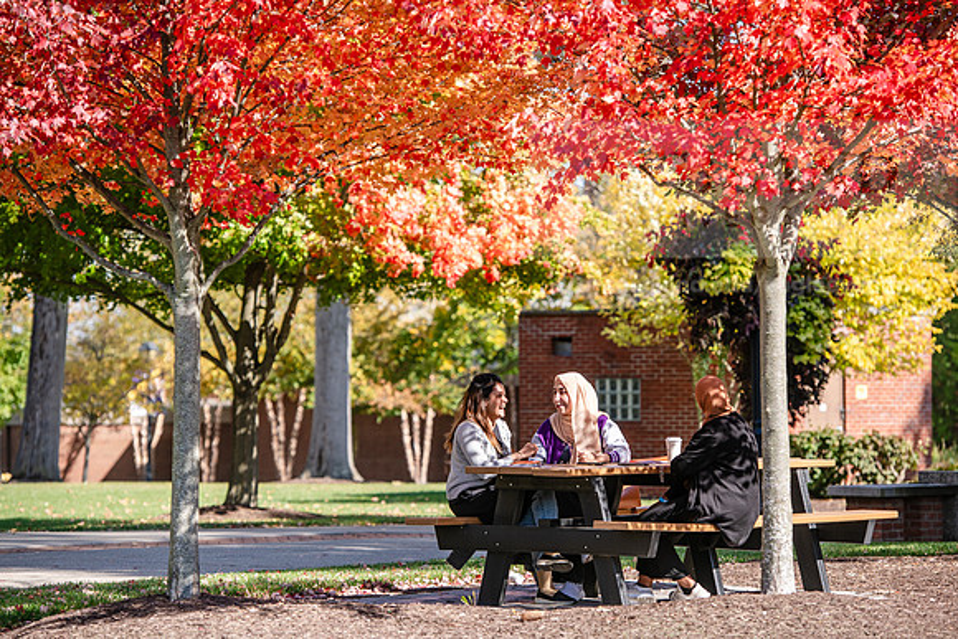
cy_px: 320
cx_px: 479
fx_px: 3593
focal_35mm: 135
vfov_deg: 10.2
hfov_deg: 15.2
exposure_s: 1/500
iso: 125
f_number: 4
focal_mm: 135
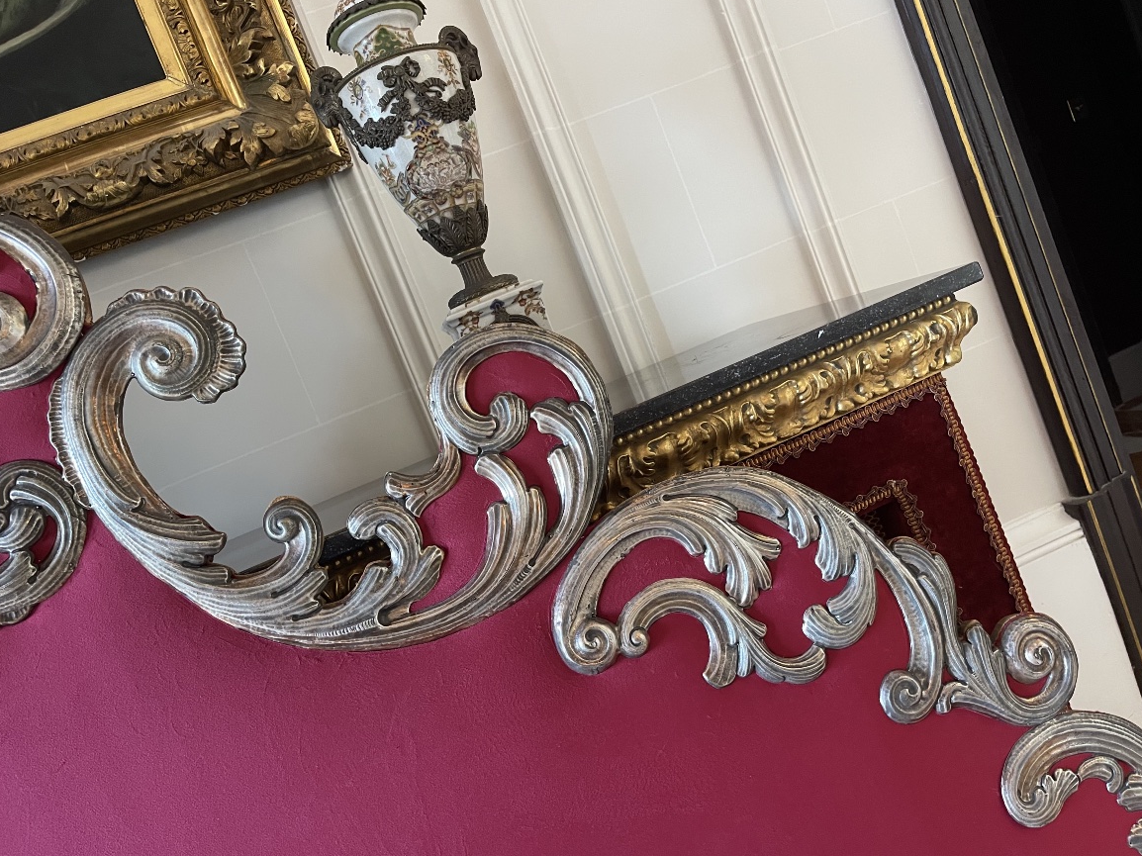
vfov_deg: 53.0
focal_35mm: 26
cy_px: 423
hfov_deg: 67.3
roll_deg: +21.9
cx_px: 569
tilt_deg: -4.9
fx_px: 858
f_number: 1.6
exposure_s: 1/50
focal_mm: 5.1
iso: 400
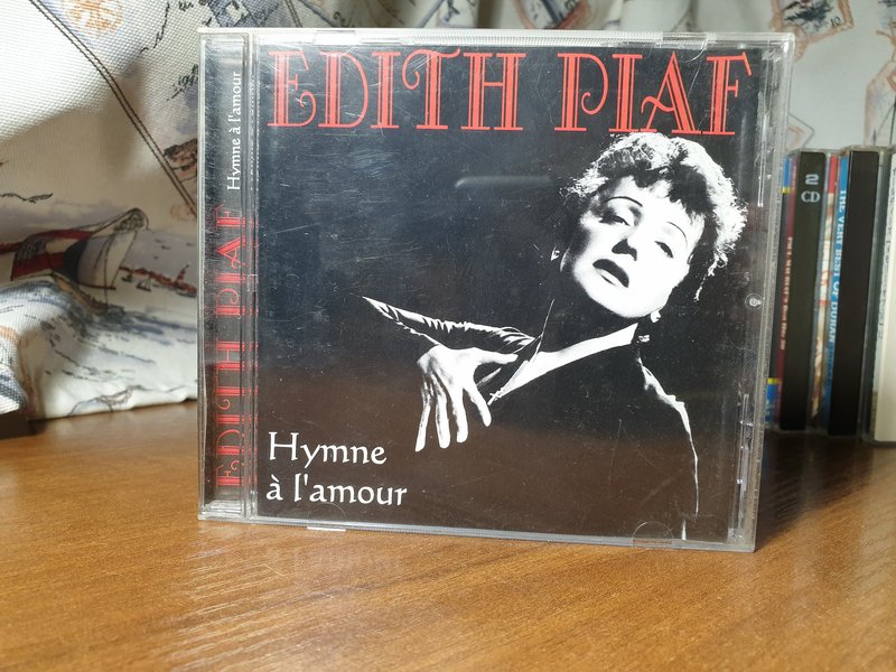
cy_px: 336
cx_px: 448
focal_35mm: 26
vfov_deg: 53.1
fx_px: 673
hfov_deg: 67.3
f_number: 2.4
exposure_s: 1/50
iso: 160
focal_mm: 4.3
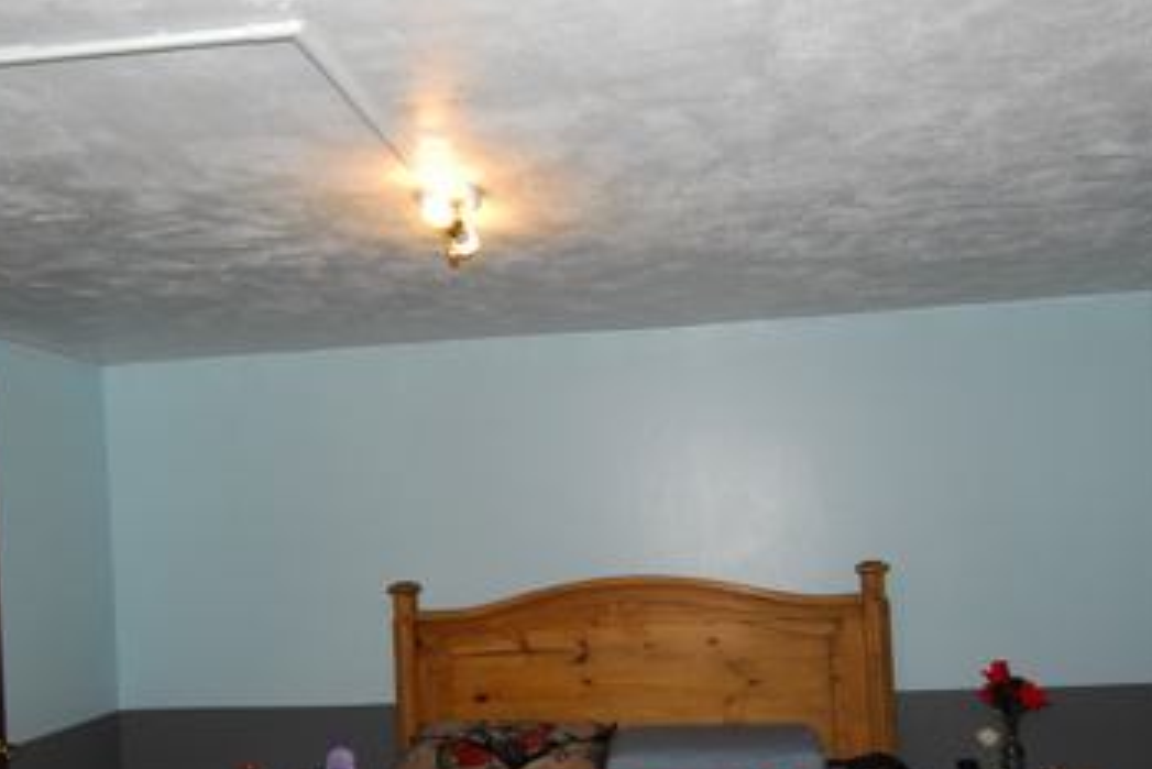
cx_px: 538
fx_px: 1056
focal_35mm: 33
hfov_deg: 57.2
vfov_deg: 39.0
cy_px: 571
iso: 200
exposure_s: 1/60
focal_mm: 12
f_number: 4
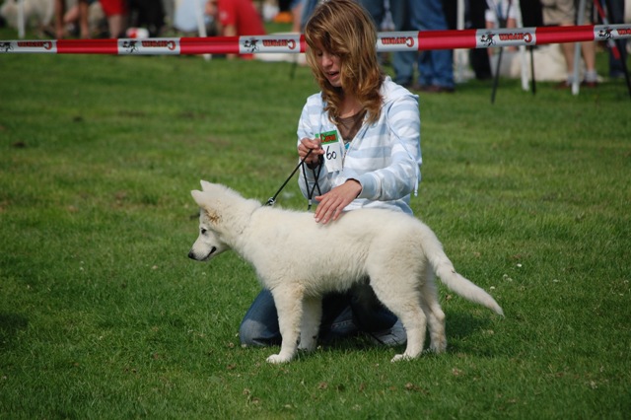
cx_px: 316
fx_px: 4336
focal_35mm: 248
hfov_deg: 8.3
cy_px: 210
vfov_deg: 5.5
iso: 280
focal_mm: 165
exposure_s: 1/2000
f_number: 5.6
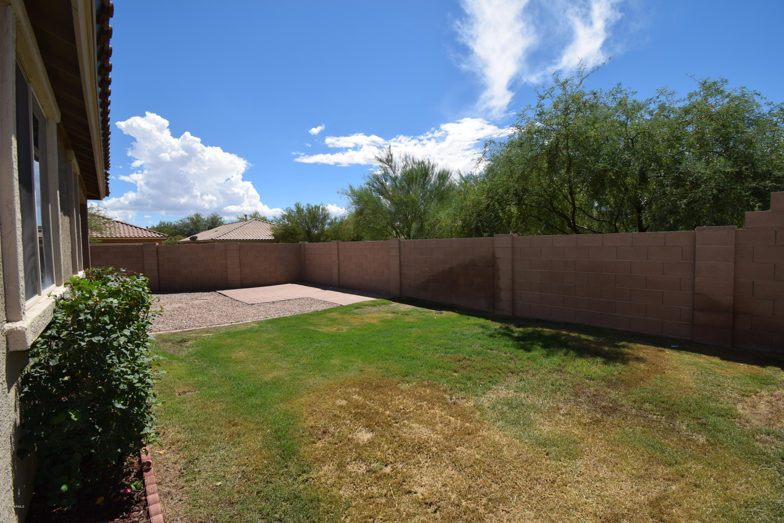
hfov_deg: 100.4
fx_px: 327
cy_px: 262
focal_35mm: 15
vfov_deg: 77.3
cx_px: 392
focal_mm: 10
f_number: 11
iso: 100
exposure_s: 1/200
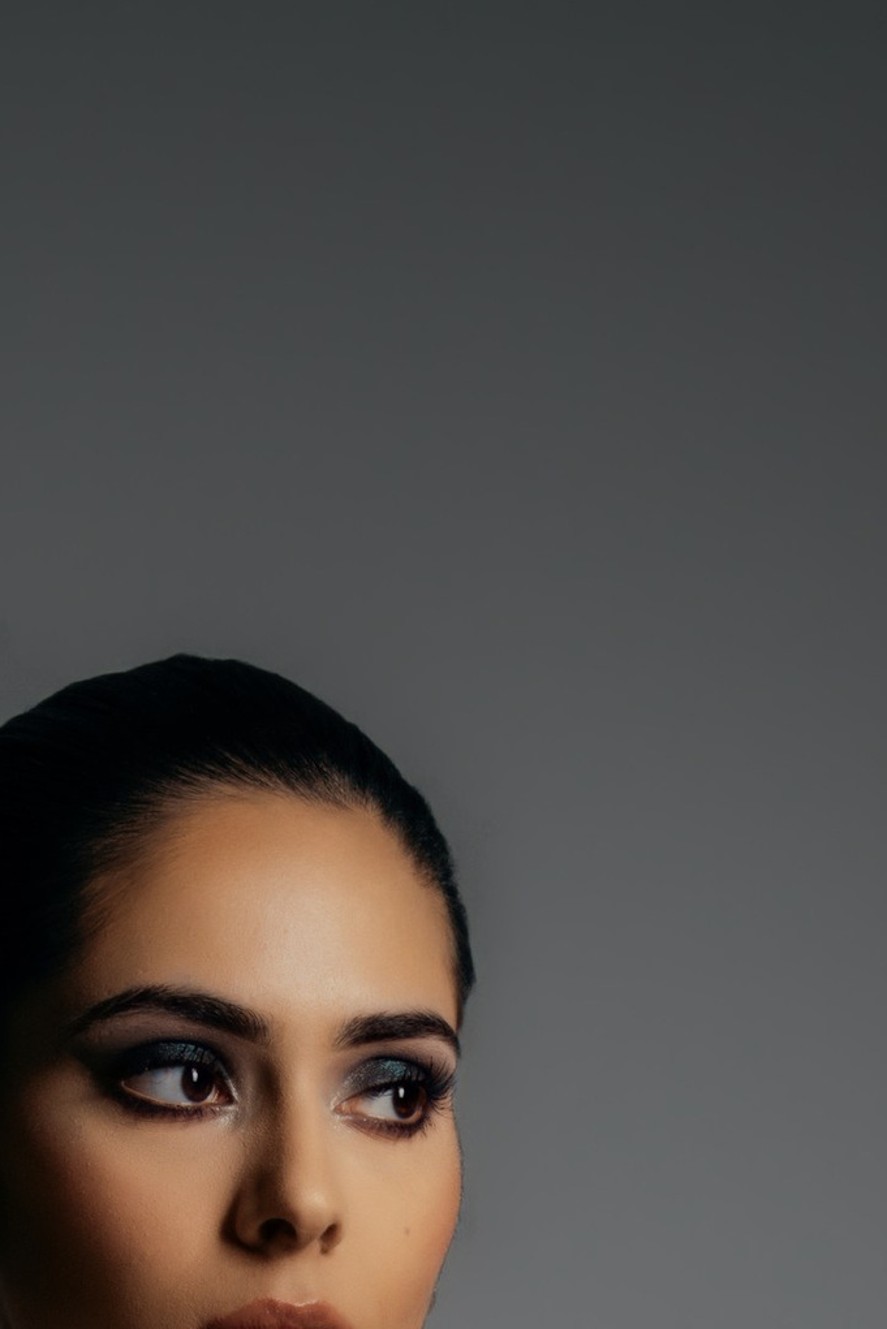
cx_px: 711
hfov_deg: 8.6
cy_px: 2412
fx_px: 5893
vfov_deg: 11.9
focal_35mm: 160
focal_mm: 42.4
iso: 100
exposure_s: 1/160
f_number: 11
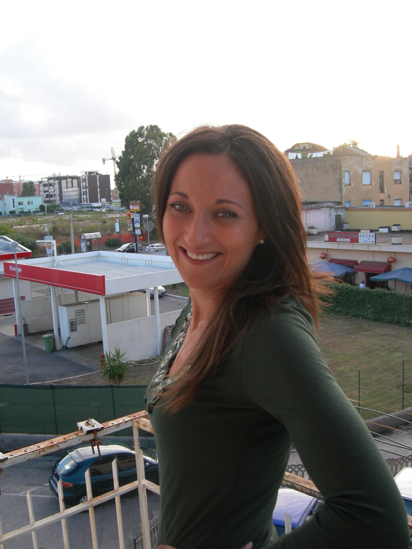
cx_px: 206
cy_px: 274
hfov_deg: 39.7
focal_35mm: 36
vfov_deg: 51.4
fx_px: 571
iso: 64
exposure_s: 1/85
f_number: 3.4
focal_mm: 7.5
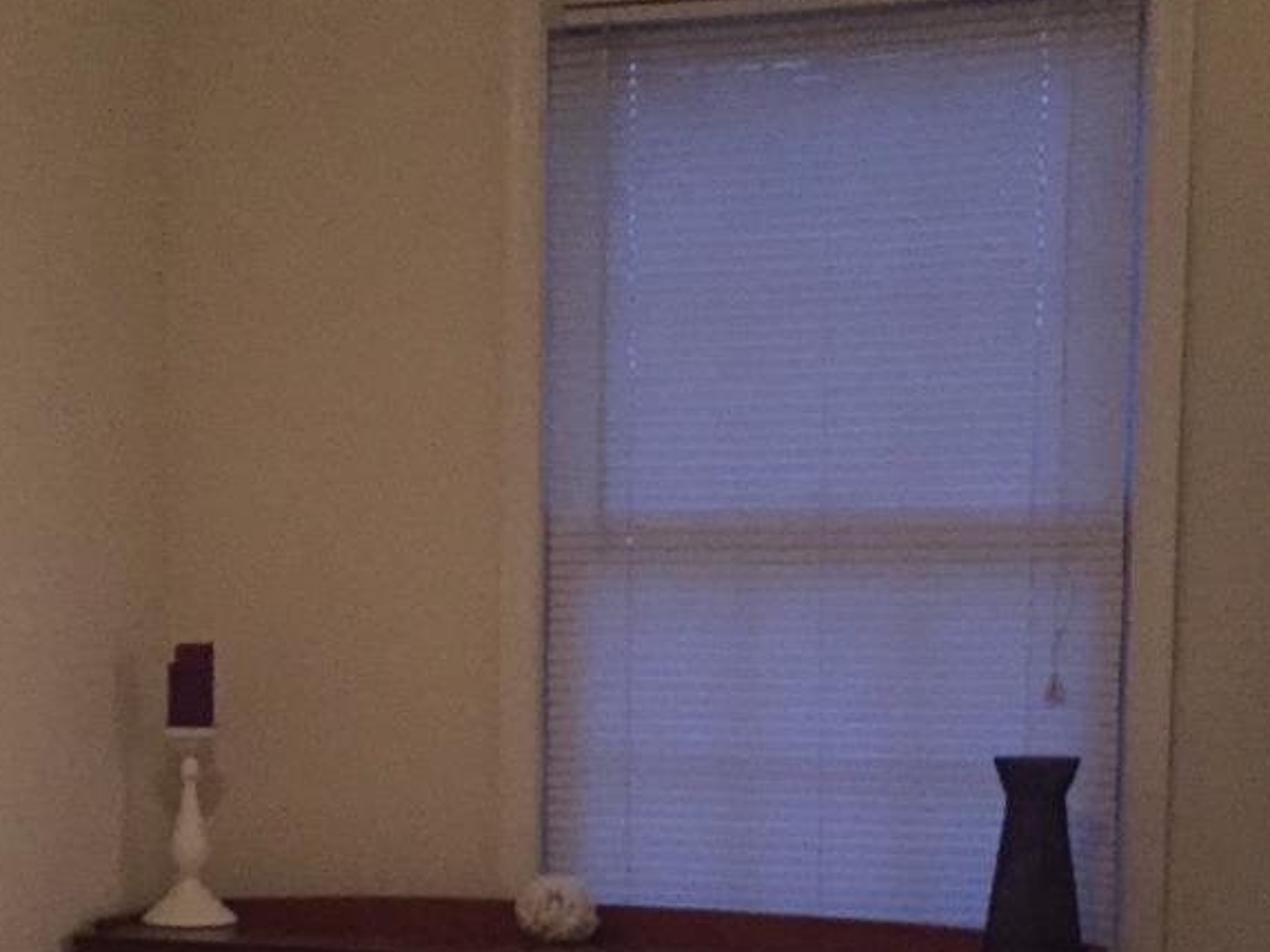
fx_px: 2678
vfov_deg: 19.7
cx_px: 535
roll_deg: -1.4
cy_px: 881
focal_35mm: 73
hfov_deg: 26.6
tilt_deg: -6.5
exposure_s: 1/15
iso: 400
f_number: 2.2
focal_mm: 4.15
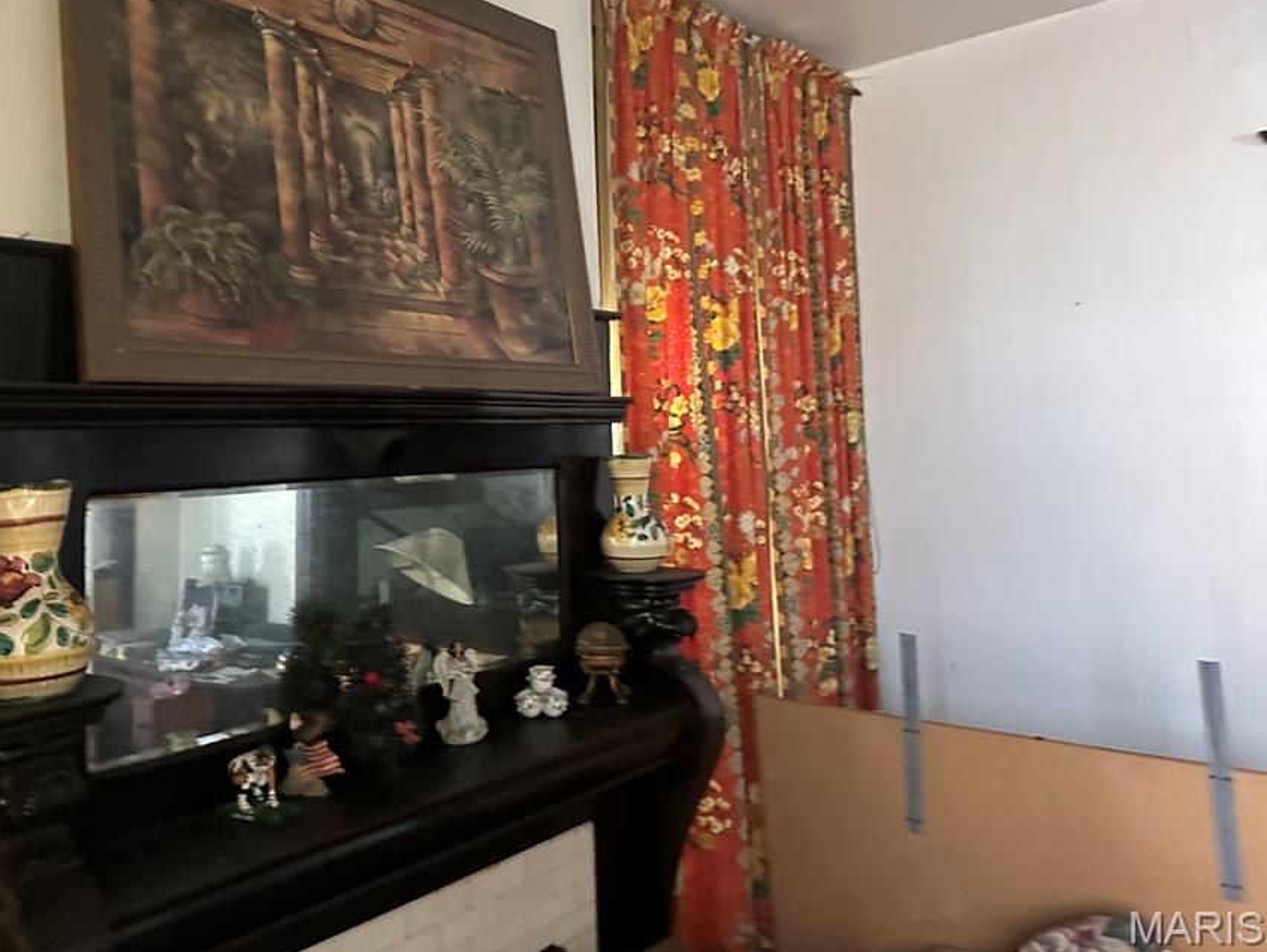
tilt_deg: +5.3
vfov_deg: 48.0
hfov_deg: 61.2
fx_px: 1062
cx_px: 513
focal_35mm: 29
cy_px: 385
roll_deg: +1.3
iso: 1000
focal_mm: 6.86
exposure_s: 1/40
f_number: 1.78
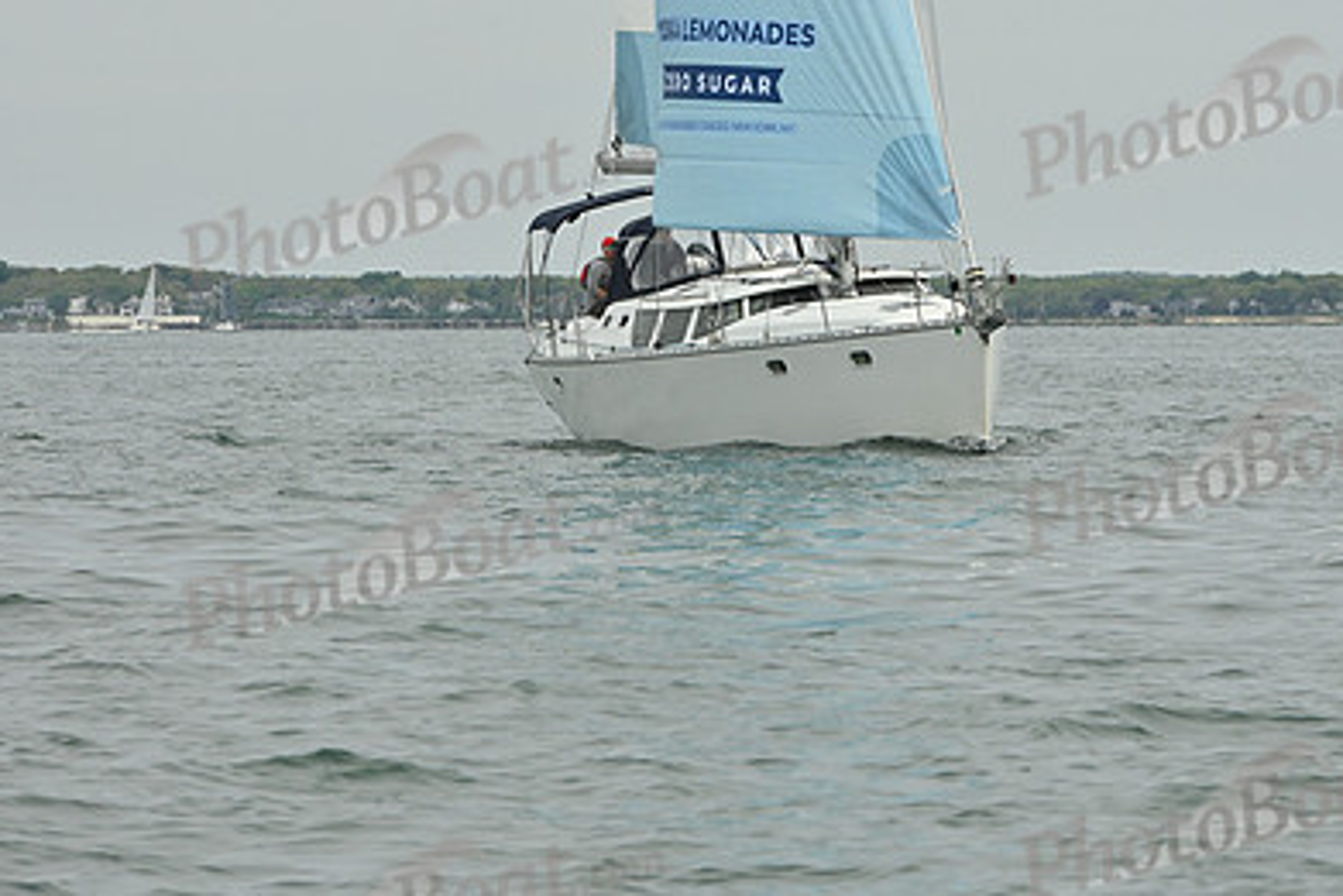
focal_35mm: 297
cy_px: 335
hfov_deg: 6.9
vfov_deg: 4.6
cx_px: 845
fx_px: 11083
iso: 320
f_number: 13
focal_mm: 200
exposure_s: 1/800
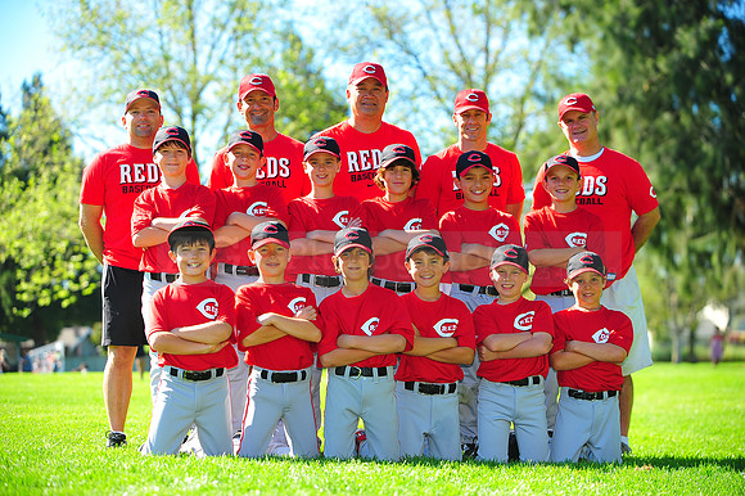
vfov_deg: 13.0
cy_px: 248
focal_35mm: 105
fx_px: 2172
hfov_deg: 19.5
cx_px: 372
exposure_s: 1/640
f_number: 3.5
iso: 200
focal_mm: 105
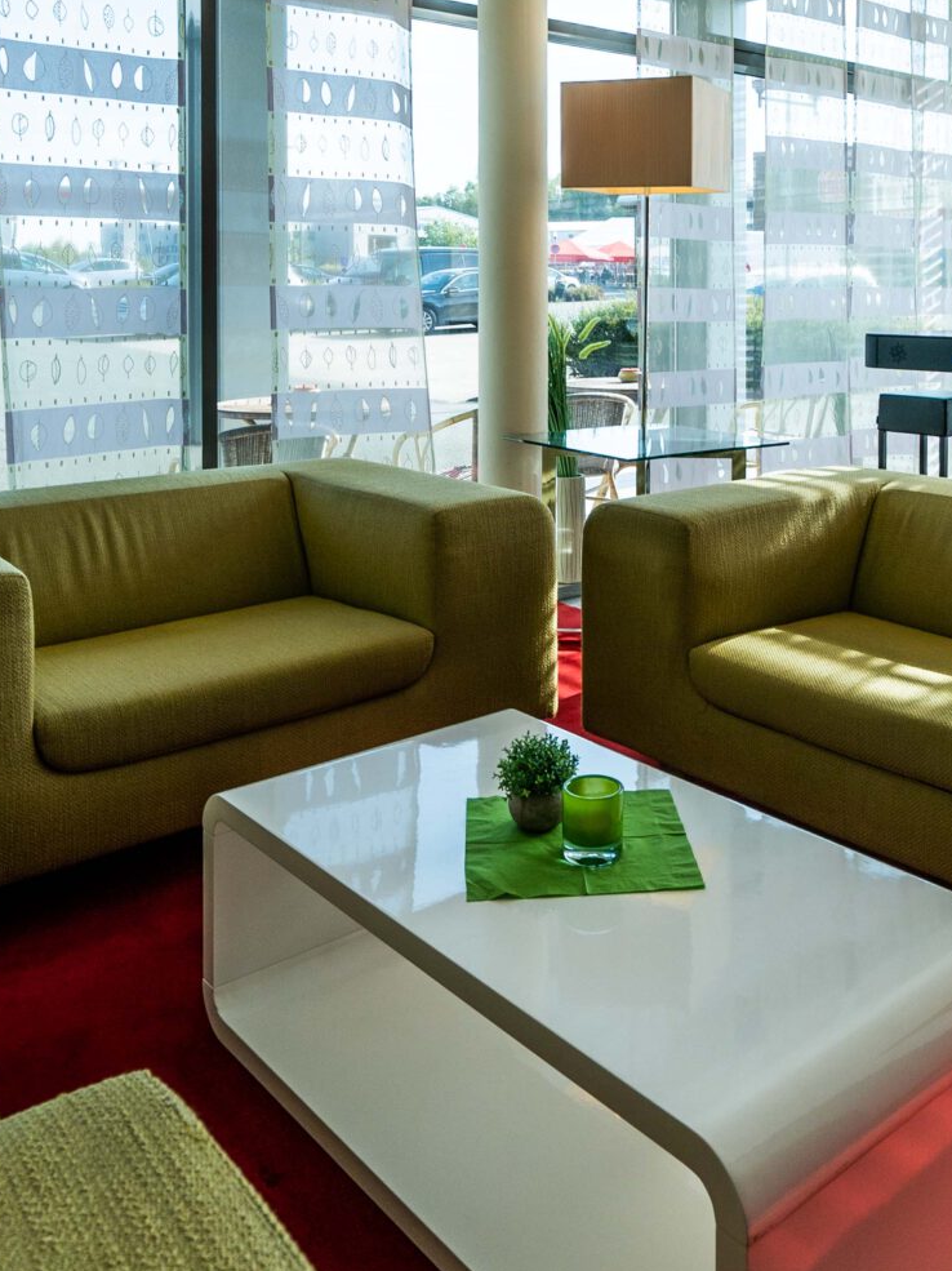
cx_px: 662
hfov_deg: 45.8
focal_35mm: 30
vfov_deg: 57.3
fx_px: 1101
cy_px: 334
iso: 100
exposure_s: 1/250
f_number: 4.5
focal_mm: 12
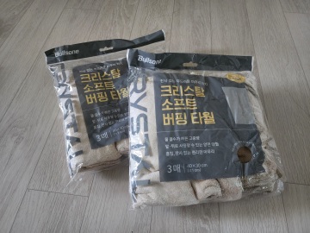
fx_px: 206
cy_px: 116
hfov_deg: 73.9
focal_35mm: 23
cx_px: 155
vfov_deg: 58.9
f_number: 1.8
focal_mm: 6.4
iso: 500
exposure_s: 1/24
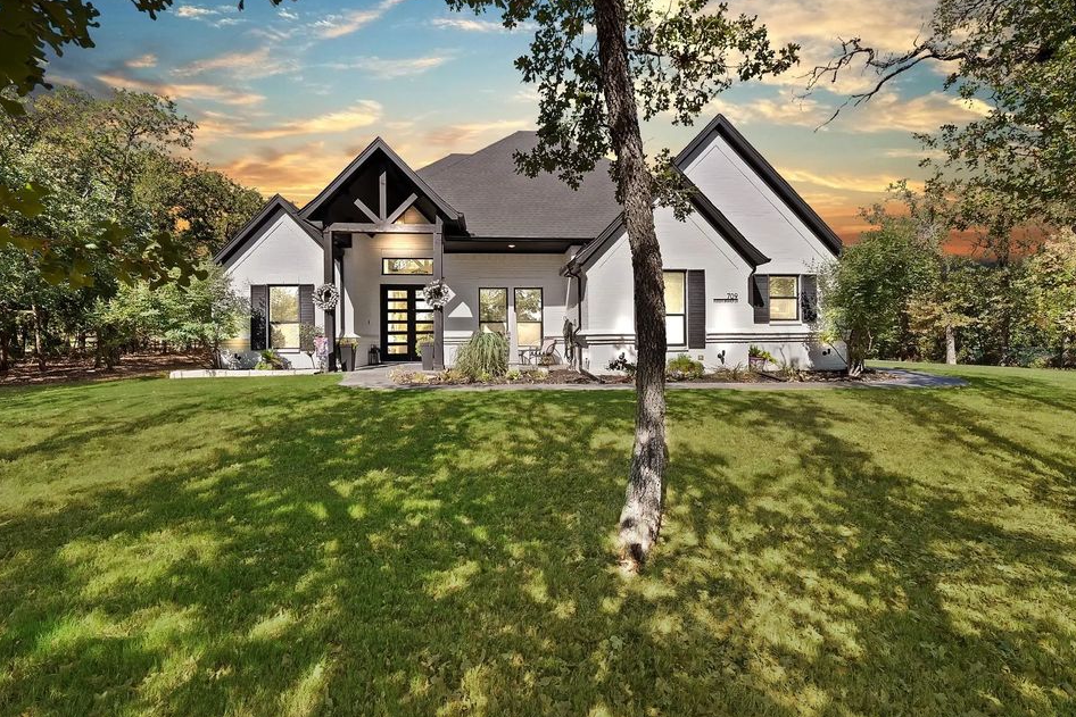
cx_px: 524
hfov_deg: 108.3
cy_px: 337
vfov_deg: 85.4
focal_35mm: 13
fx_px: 389
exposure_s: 1/160
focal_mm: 12
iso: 640
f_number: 9
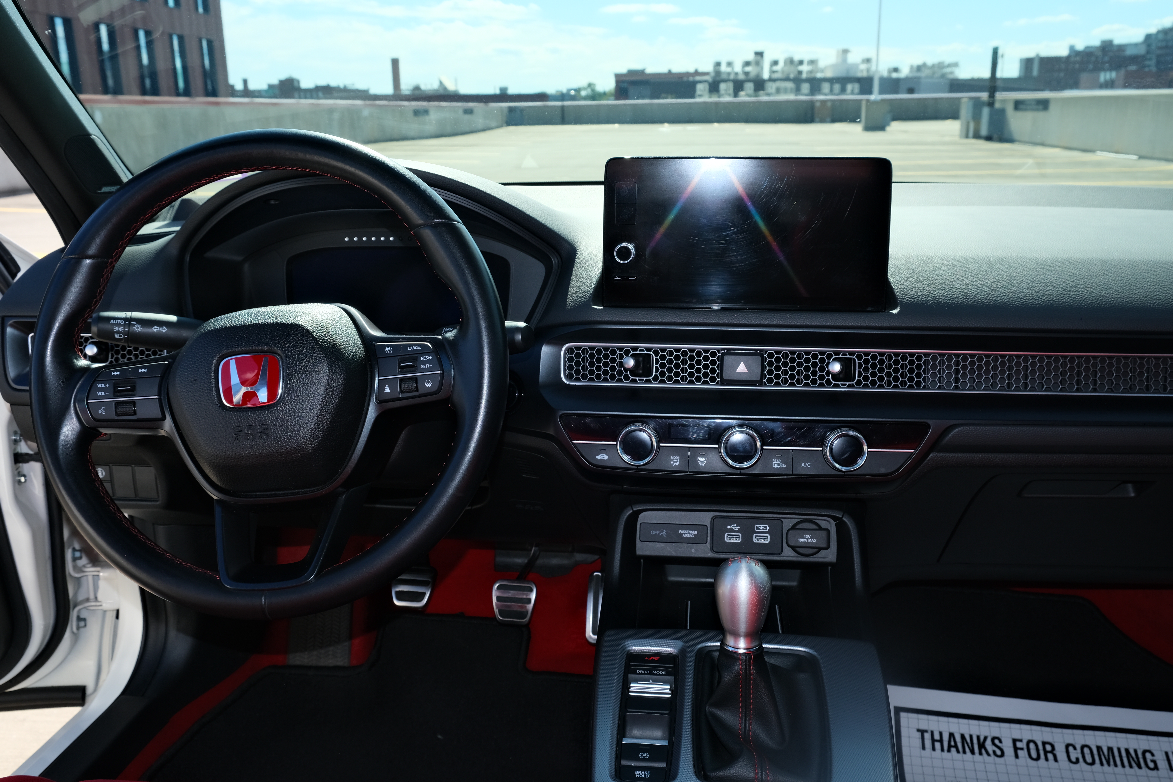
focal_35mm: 31
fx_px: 1010
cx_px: 586
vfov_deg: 42.3
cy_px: 391
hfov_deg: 60.3
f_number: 8
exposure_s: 1/170
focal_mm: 20.5
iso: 320
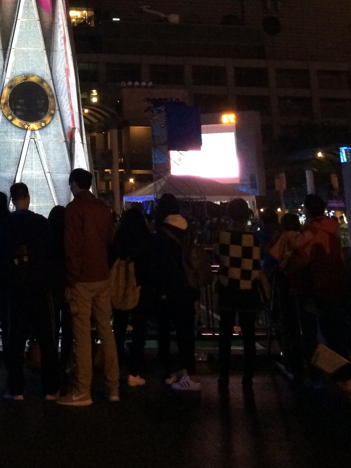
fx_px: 933
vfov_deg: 25.8
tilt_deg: +15.5
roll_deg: +0.6
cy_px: -64
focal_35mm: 69
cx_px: -14
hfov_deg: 20.5
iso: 320
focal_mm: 4.15
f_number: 2.2
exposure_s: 1/17
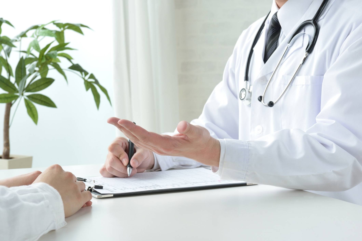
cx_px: 181
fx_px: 623
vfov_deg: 21.9
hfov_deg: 32.4
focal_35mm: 62
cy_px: 120
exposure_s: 1/60
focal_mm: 62
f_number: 10
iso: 400
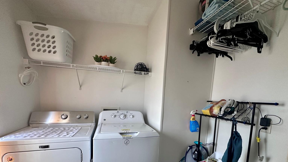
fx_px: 122
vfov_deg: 65.0
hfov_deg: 99.4
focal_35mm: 16
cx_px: 144
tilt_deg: -5.9
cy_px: 111
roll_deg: -2.9
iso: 250
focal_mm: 2.22
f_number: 2.2
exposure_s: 1/99
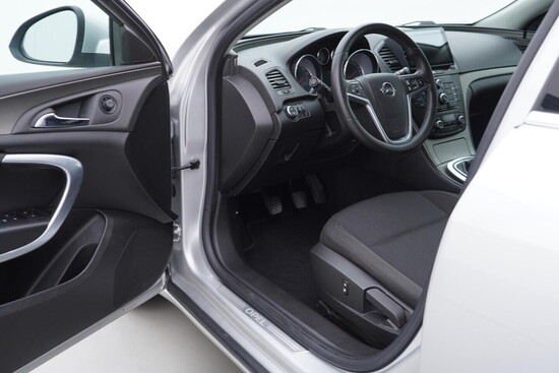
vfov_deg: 36.9
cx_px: 280
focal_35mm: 36
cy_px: 186
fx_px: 559
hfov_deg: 53.1
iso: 125
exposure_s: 1/40
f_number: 2.8
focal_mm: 24
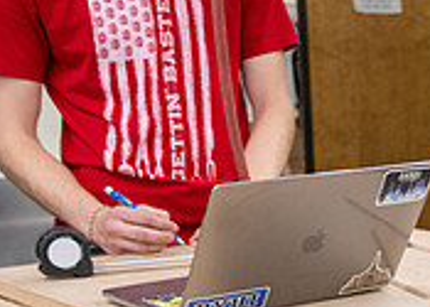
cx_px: 599
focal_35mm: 89
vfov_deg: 15.8
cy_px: 298
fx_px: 1087
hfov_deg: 20.0
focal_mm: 24
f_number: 4.5
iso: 2000
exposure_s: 1/200
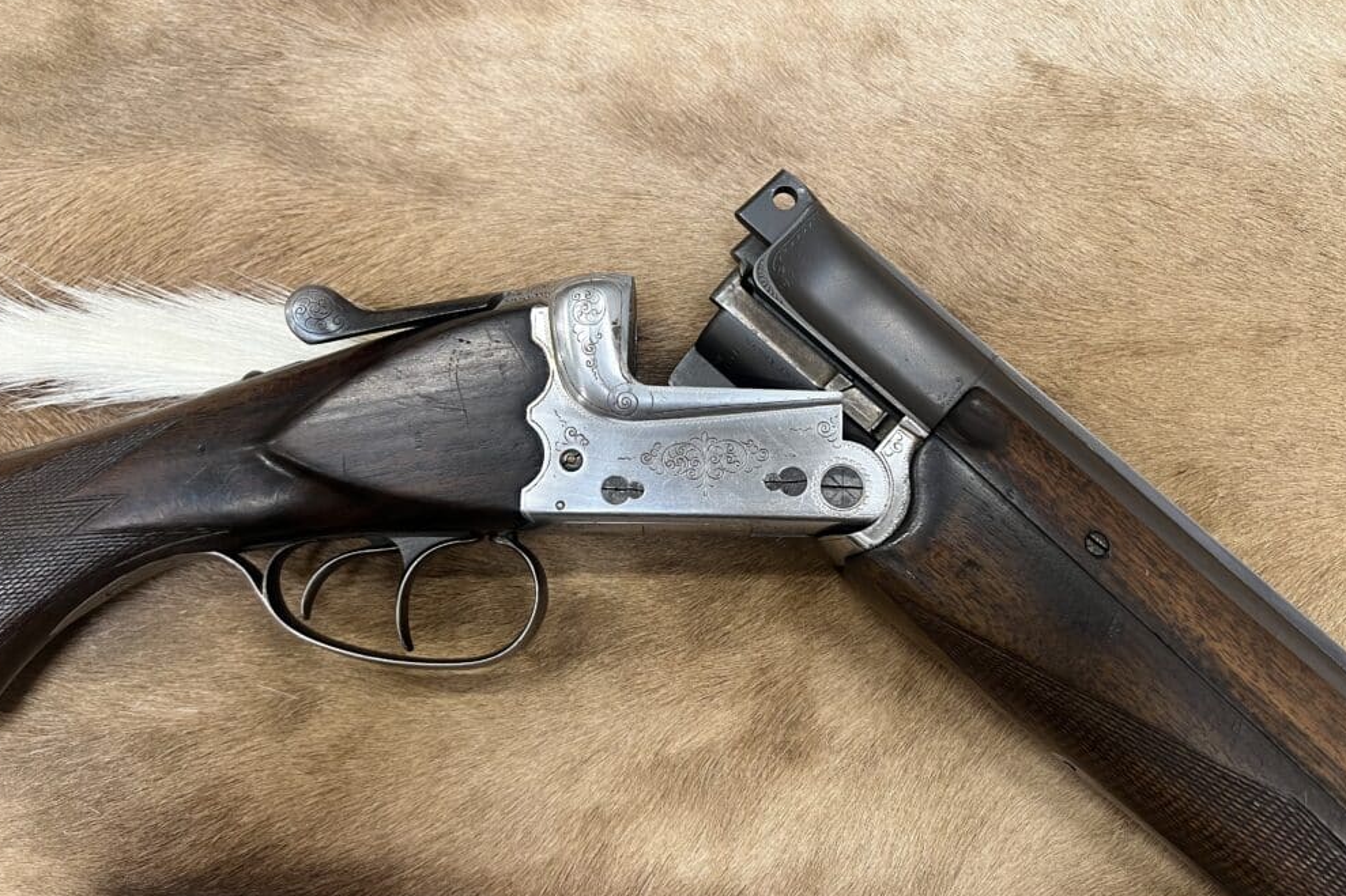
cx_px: 676
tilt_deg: -76.6
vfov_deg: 46.4
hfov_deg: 65.5
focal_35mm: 28
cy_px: 428
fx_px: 1047
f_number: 1.5
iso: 80
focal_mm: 5.7
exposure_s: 1/50
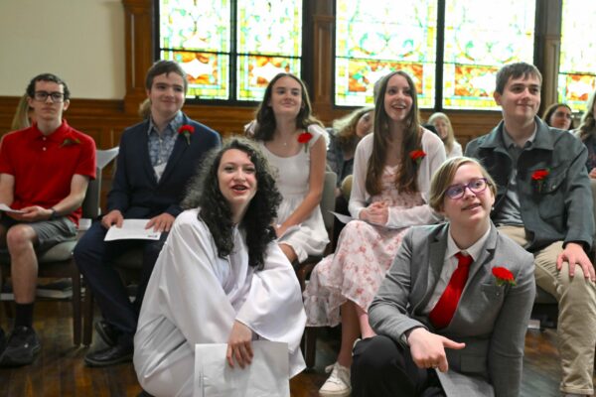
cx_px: 298
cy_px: 198
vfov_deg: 35.9
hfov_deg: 51.9
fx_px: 613
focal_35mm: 37
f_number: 4
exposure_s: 1/125
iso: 1800
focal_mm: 37
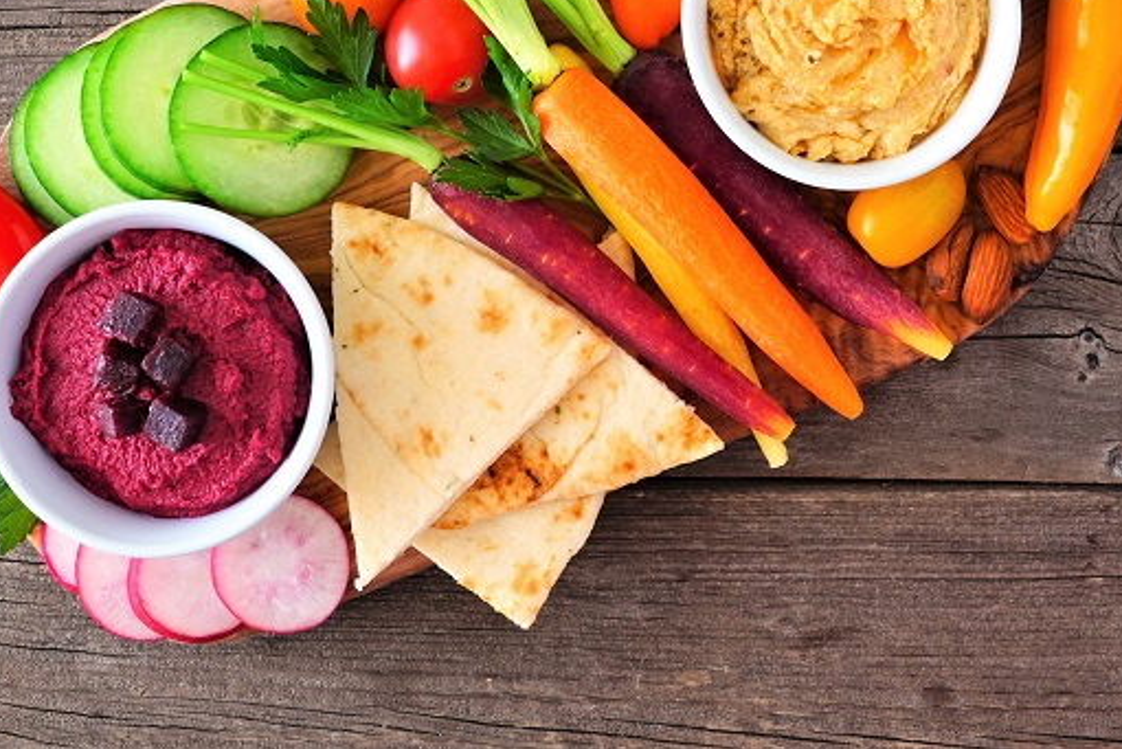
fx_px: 1902
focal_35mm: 61
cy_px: 166
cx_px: 646
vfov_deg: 22.0
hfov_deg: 32.8
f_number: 13
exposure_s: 1
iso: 100
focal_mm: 26
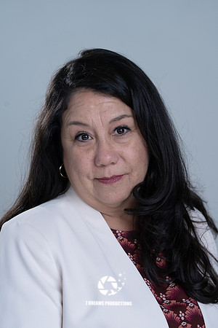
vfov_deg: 13.2
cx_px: 109
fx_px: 1417
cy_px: 164
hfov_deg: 8.8
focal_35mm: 156
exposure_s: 1/200
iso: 160
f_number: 5.6
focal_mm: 156
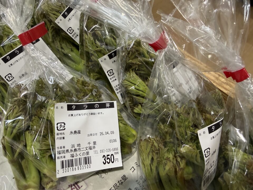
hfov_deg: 71.6
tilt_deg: -53.4
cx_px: 126
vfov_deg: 56.8
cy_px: 95
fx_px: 175
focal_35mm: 24
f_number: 2.2
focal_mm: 2.22
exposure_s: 1/60
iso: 200
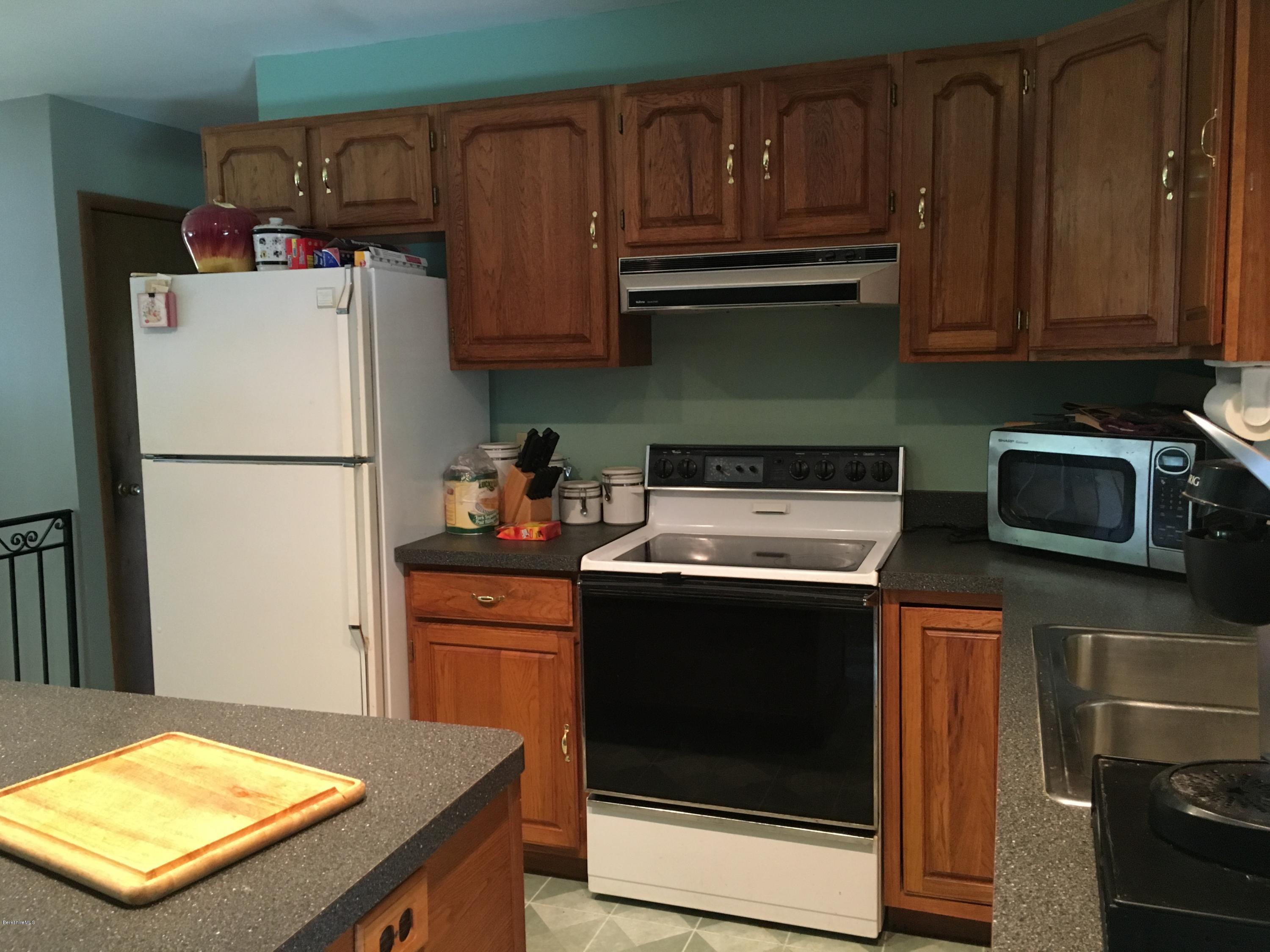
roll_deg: +0.9
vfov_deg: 48.2
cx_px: 635
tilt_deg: -5.1
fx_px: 1064
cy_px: 476
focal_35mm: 29
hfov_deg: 61.7
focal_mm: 4.15
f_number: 2.2
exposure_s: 1/24
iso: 200
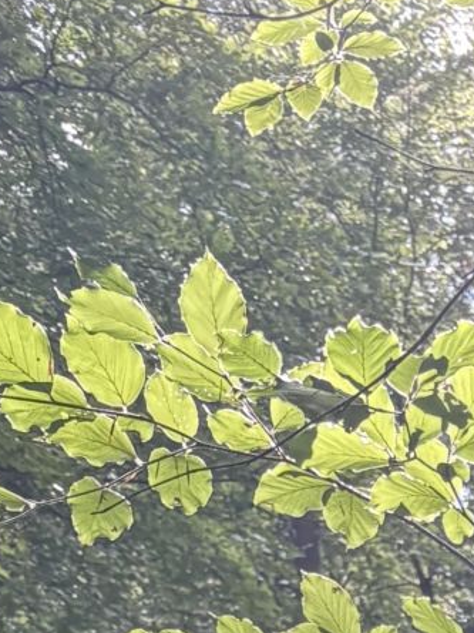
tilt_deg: +1.5
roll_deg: -1.6
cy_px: 1712
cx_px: 1254
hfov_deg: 8.7
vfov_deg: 10.5
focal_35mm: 150
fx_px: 2739
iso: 80
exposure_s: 1/243
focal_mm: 5.96
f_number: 1.6
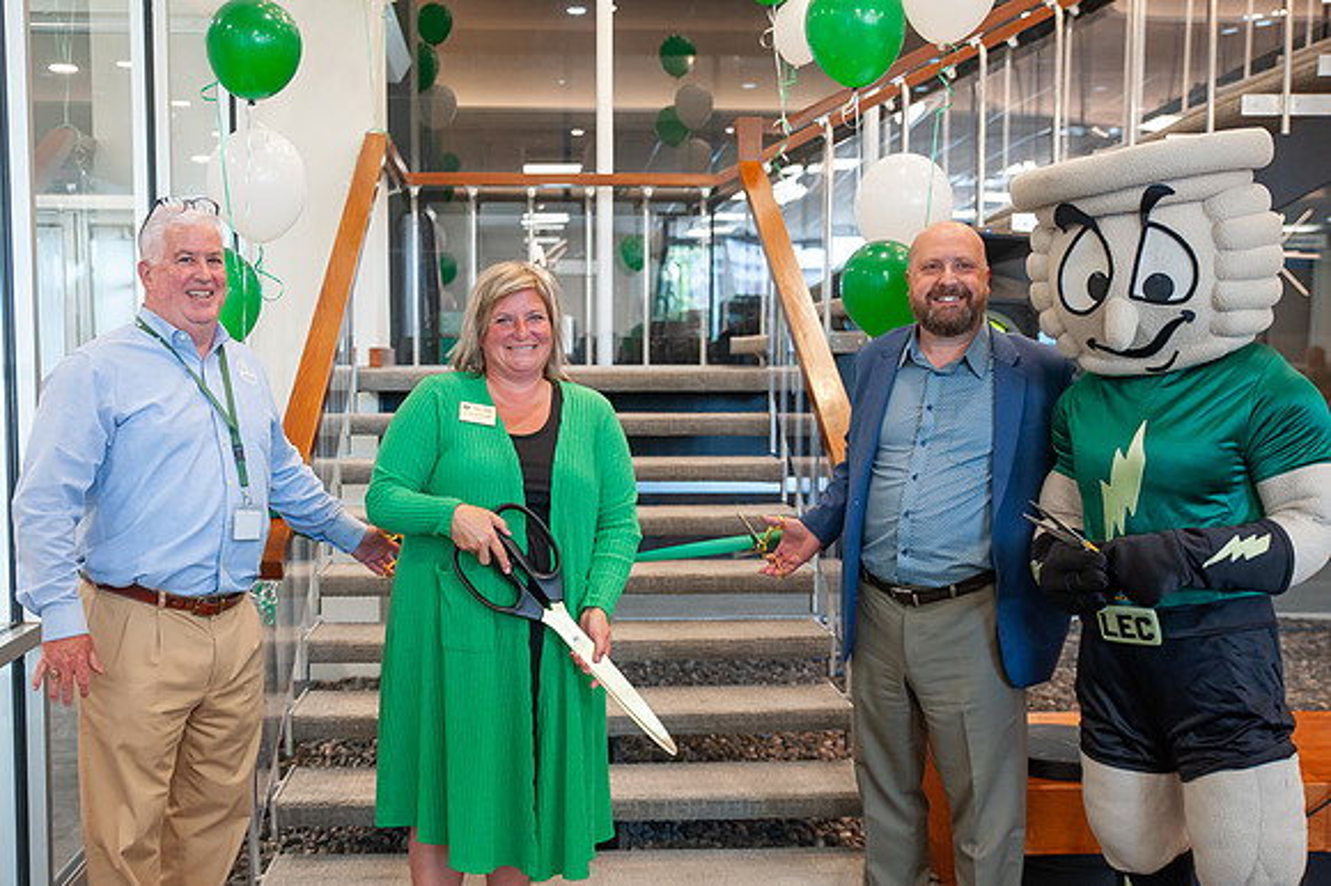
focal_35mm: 43
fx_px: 1581
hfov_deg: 45.6
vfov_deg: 31.3
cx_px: 610
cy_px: 474
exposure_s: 1/160
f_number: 3.2
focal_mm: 38
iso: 1250
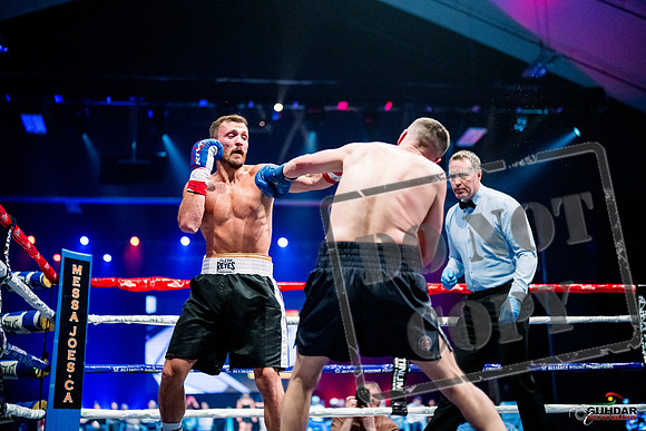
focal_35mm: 52
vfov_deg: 25.8
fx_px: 940
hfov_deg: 37.9
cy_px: 216
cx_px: 323
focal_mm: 50
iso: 6400
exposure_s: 1/1600
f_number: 1.4
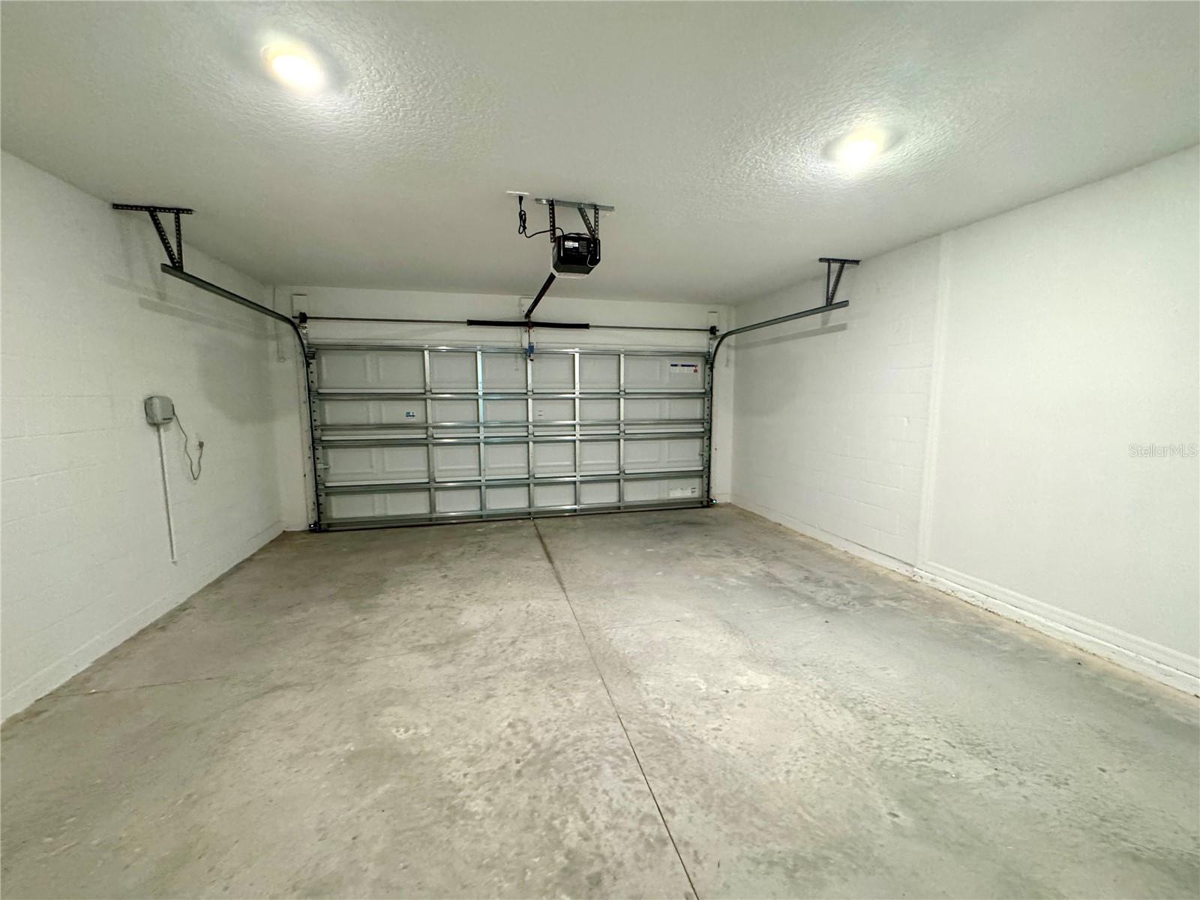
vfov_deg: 85.7
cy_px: 450
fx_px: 485
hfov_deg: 102.1
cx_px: 600
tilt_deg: -7.0
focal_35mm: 14
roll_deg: +0.1
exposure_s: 1/60
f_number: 2.2
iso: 640
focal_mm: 2.22
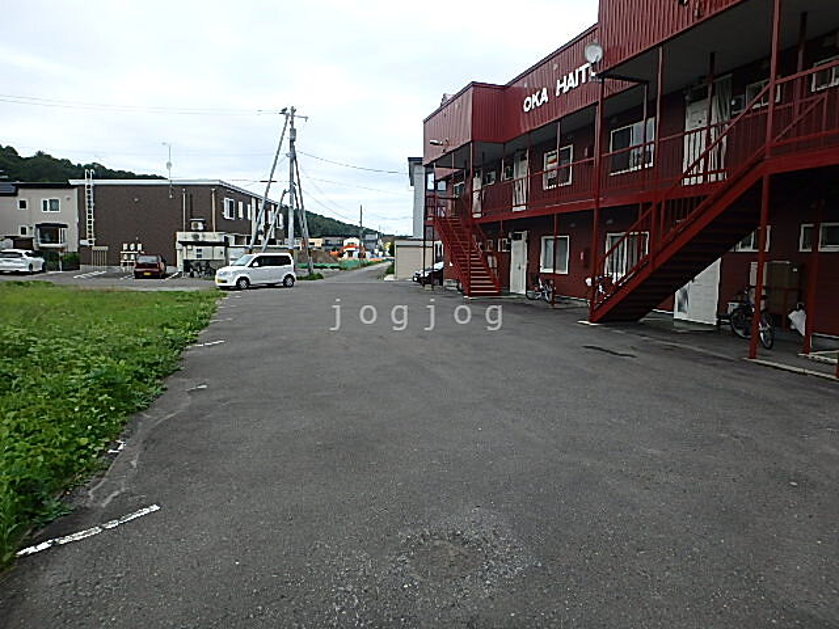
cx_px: 420
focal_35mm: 21
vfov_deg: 63.4
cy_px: 314
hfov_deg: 79.0
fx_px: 509
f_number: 3.5
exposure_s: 1/500
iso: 125
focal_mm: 3.7
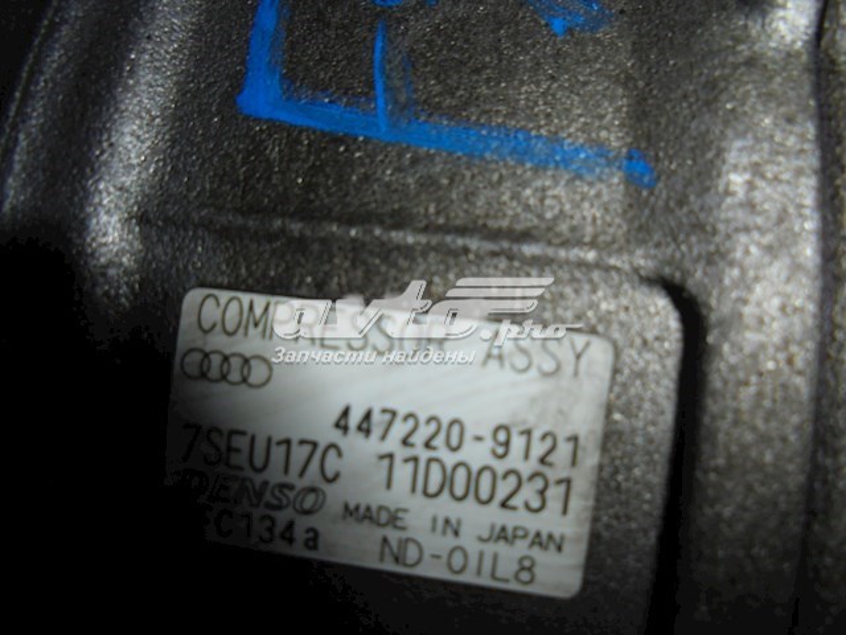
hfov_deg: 67.3
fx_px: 635
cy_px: 318
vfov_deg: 53.1
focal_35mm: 26
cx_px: 423
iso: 160
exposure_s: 1/30
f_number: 11.5
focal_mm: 4.6
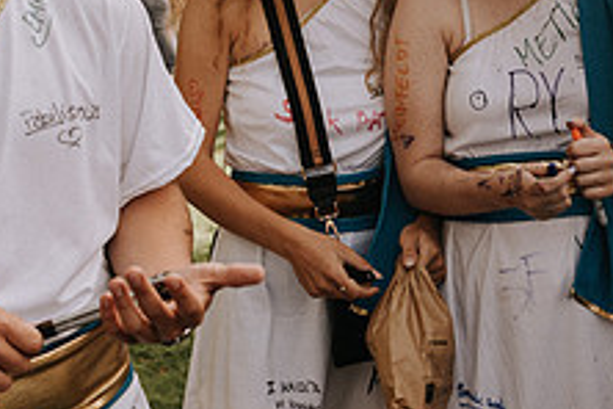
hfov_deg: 24.9
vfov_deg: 16.6
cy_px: 35
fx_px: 1379
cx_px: 431
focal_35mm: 81
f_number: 2.8
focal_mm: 31
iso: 100
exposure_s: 1/640
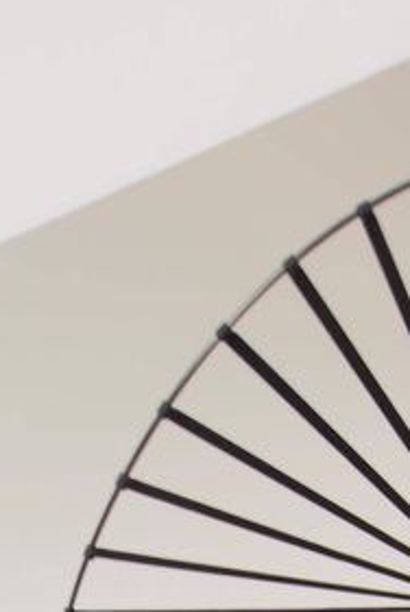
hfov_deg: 12.7
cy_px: 1586
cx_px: 786
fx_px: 1636
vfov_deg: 13.4
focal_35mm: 96
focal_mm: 18
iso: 100
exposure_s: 1/5
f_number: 8
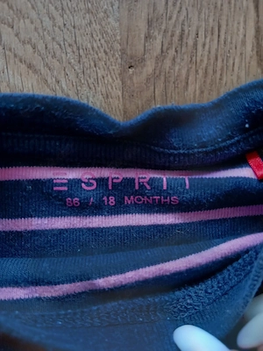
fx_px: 263
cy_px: 176
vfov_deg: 67.3
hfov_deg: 53.1
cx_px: 132
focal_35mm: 26
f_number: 1.8
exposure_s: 1/50.3
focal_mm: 3.98
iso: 160
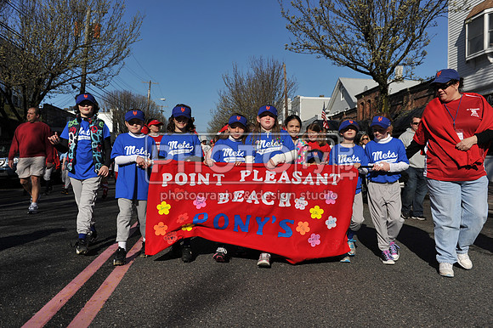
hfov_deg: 58.7
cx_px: 246
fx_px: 438
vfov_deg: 41.1
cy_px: 164
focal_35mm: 32
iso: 200
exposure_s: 1/3200
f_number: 5
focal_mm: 32
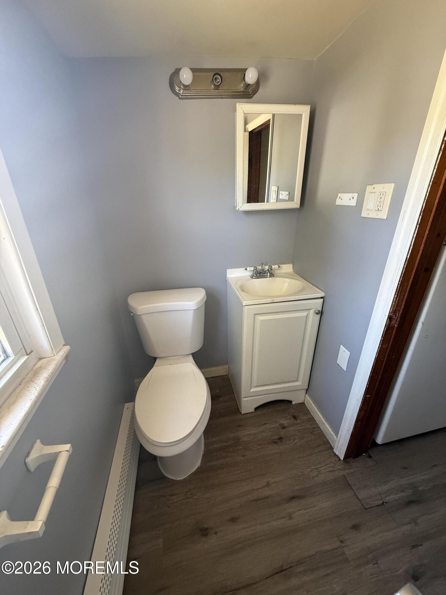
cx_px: 223
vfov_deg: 102.1
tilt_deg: -24.0
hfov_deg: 85.7
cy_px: 298
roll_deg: -0.4
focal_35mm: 14
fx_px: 241
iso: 320
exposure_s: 1/99
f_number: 2.2
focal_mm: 2.22
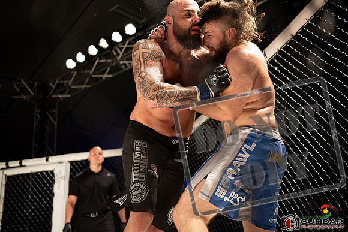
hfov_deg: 42.7
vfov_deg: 29.3
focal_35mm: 46
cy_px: 116
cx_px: 174
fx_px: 445
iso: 1000
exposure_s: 1/1000
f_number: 2.8
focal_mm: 46
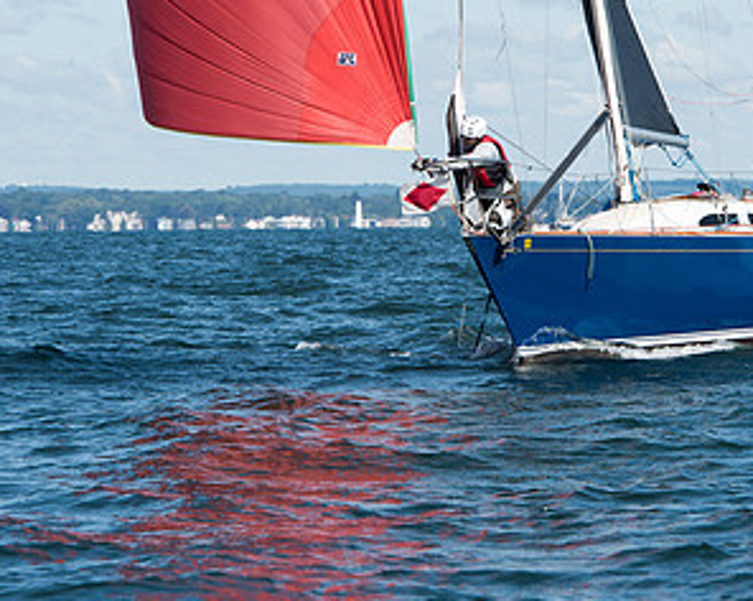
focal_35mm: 304
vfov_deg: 5.1
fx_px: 6766
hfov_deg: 6.4
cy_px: 197
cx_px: 529
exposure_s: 1/1250
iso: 250
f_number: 9
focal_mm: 165
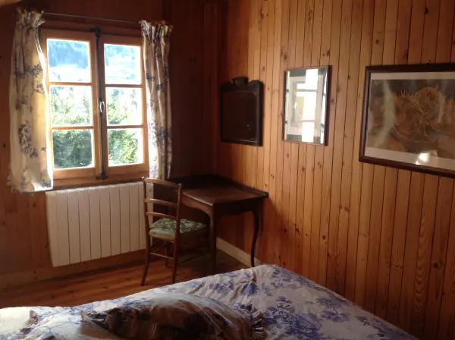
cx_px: 228
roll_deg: -0.1
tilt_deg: -10.7
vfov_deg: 40.6
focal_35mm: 35
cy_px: 170
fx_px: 459
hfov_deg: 52.7
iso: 64
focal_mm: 4.28
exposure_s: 1/60
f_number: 2.4
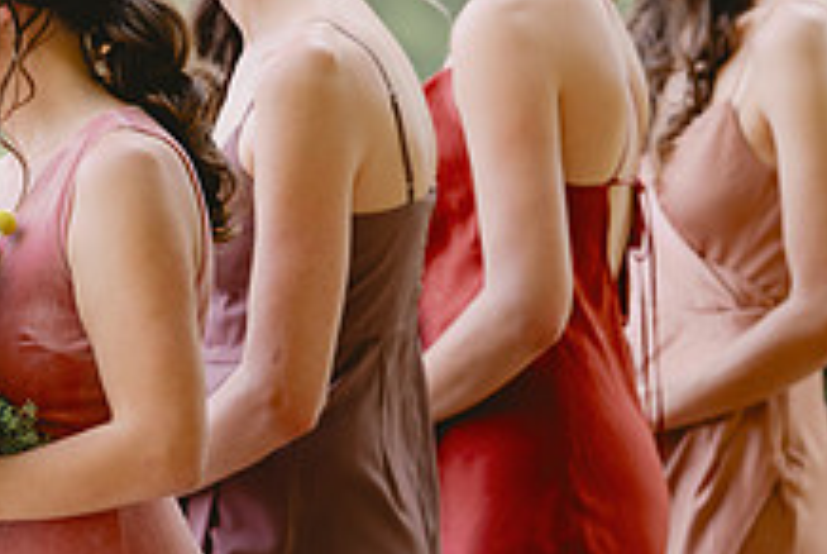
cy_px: 412
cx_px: 239
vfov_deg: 2.6
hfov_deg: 3.9
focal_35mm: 531
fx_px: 12215
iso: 200
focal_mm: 200
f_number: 4
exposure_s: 1/125
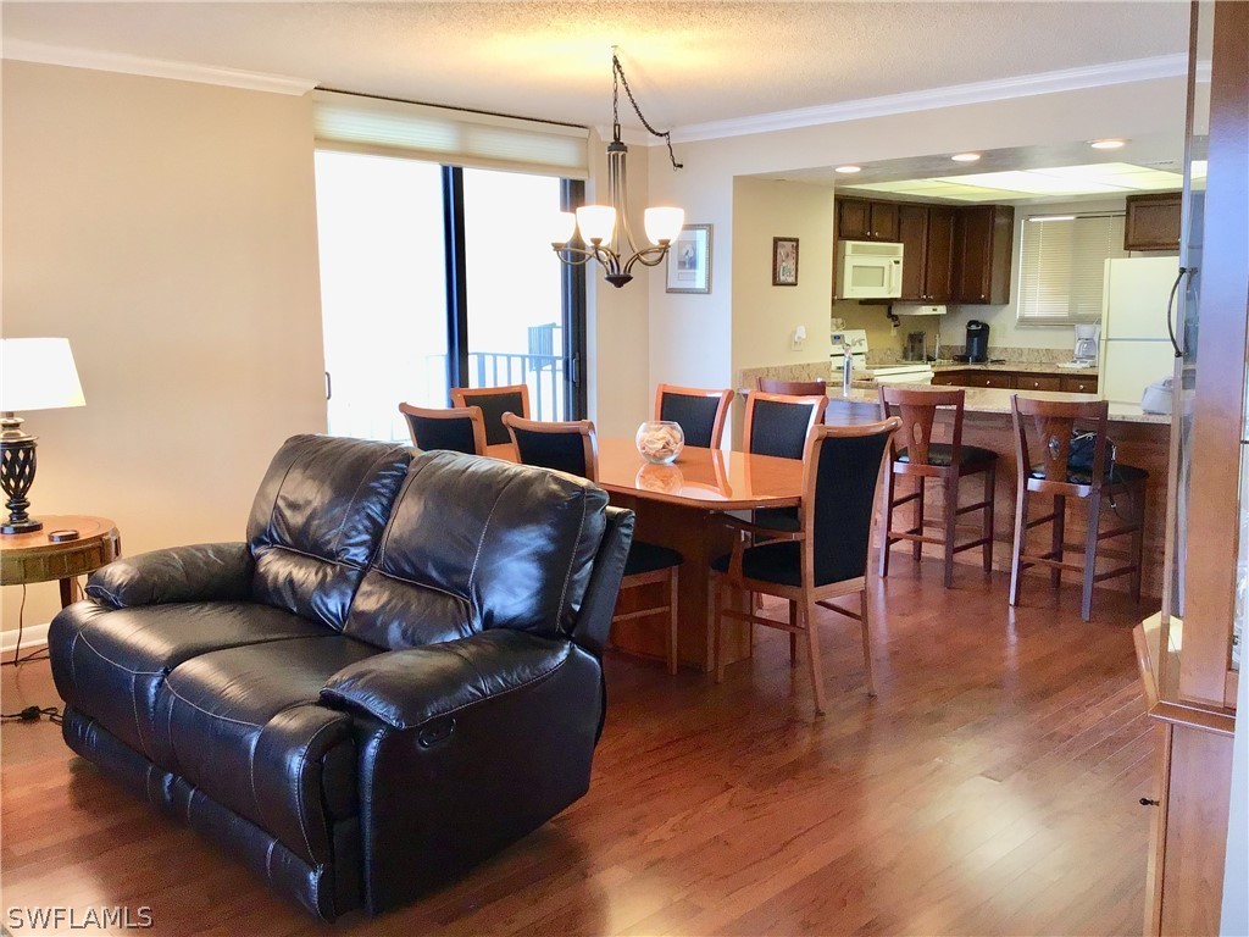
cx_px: 624
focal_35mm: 31
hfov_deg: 58.4
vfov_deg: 45.4
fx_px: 1119
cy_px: 468
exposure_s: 1/30
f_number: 2.4
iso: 100
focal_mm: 3.3
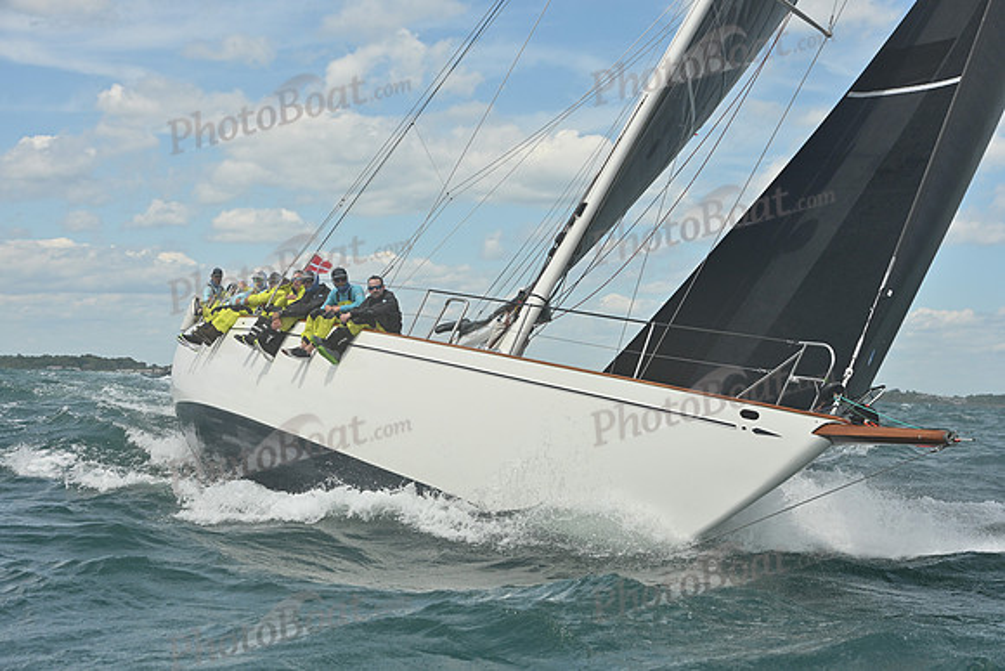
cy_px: 336
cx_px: 502
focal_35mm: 70
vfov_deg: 19.5
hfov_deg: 28.8
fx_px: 1955
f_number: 10
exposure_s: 1/1250
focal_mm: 70
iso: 320
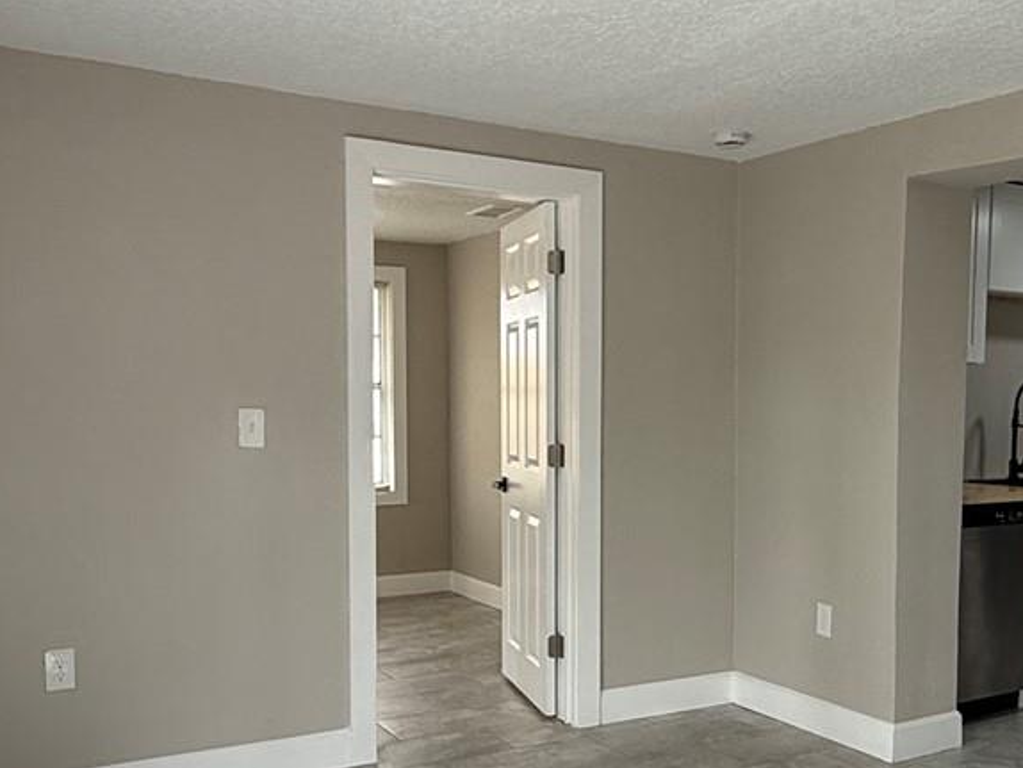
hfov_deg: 47.0
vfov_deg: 36.5
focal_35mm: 39
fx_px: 1153
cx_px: 695
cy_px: 497
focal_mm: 2.22
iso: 100
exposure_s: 1/99
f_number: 2.2
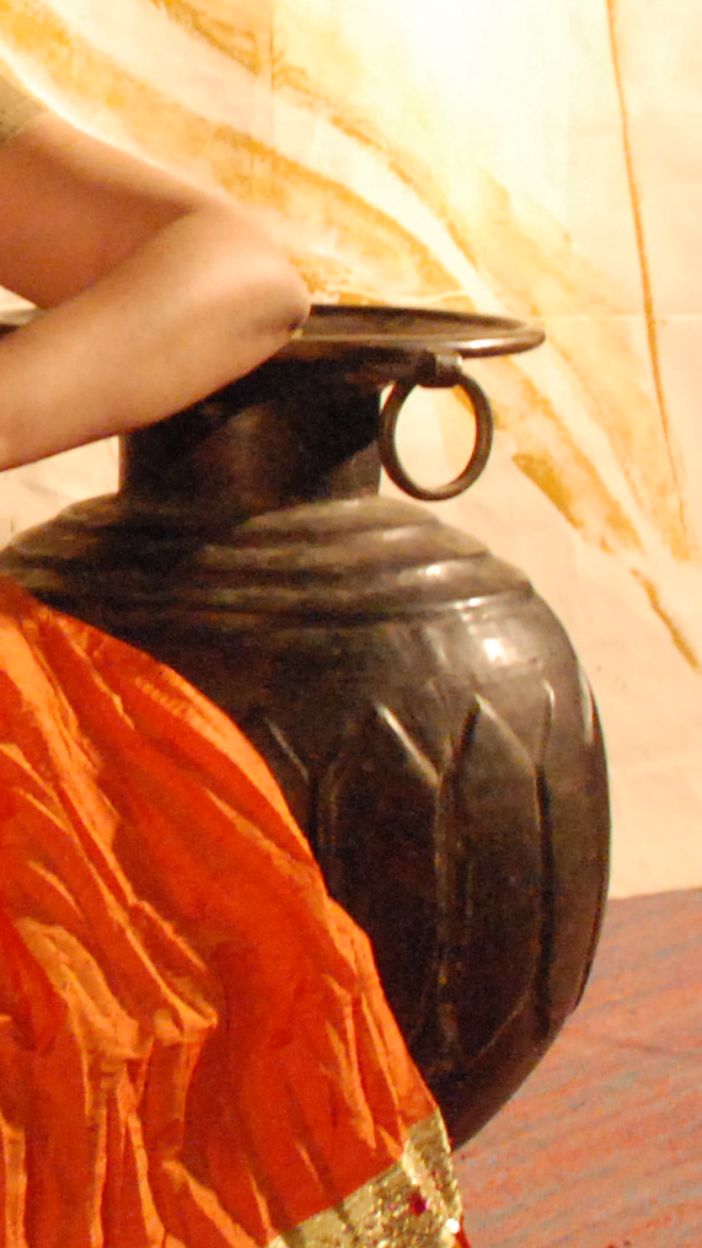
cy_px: 386
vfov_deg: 17.8
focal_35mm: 120
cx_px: -466
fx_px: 3971
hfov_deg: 9.7
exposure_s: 1/60
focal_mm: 20
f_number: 4.5
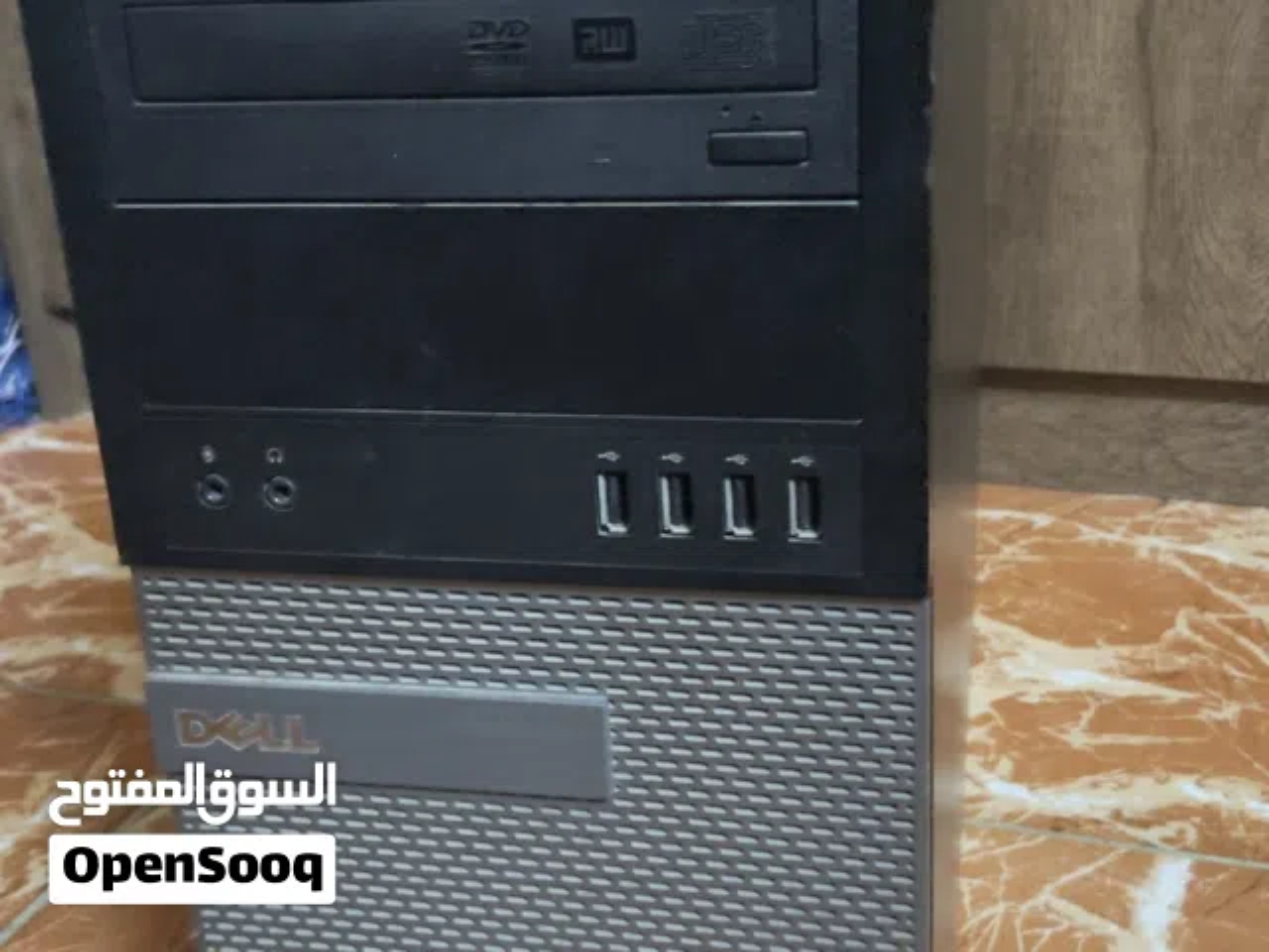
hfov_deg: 67.3
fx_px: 953
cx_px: 634
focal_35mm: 26
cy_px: 476
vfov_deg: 53.1
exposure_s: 1/25
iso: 1000
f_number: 1.6
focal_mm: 4.2
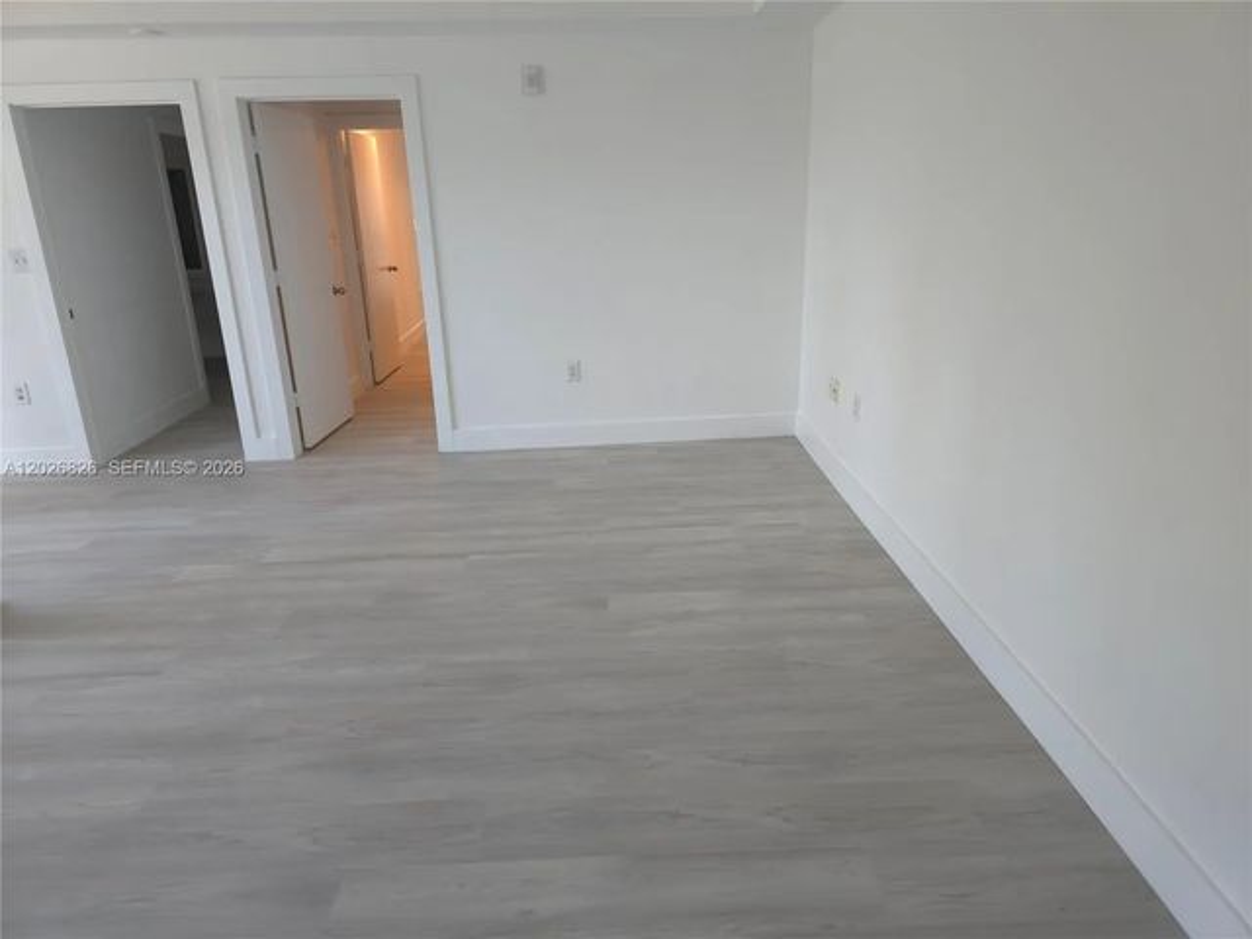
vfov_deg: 58.9
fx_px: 832
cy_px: 470
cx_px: 626
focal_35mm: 23
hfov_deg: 73.9
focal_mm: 6.3
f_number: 1.7
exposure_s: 1/60
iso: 64
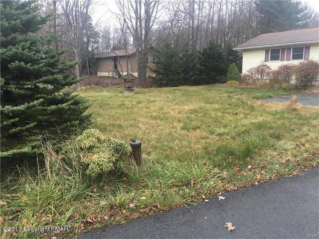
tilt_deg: -10.2
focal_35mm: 29
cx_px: 160
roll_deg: +0.1
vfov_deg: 48.2
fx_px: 267
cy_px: 120
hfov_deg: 61.7
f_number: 2.2
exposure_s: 1/30
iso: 25
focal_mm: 4.15
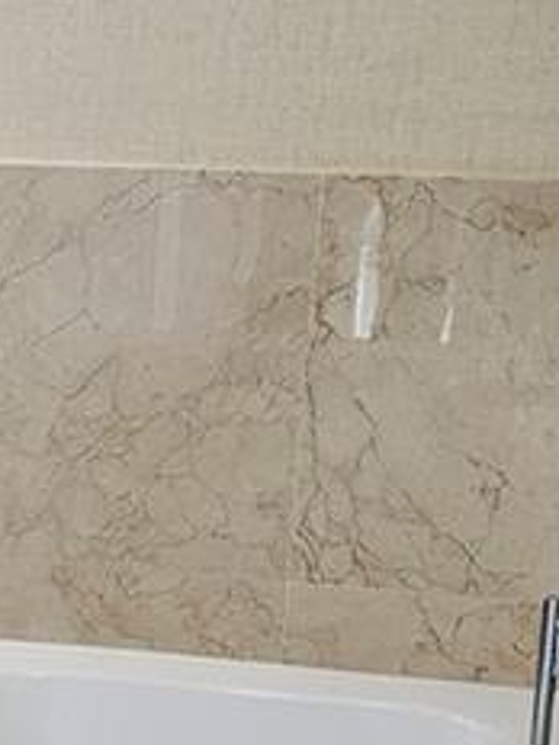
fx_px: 2562
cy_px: 565
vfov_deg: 16.5
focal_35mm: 119
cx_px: -508
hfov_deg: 11.4
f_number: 1.7
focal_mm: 6.3
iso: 200
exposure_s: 1/120
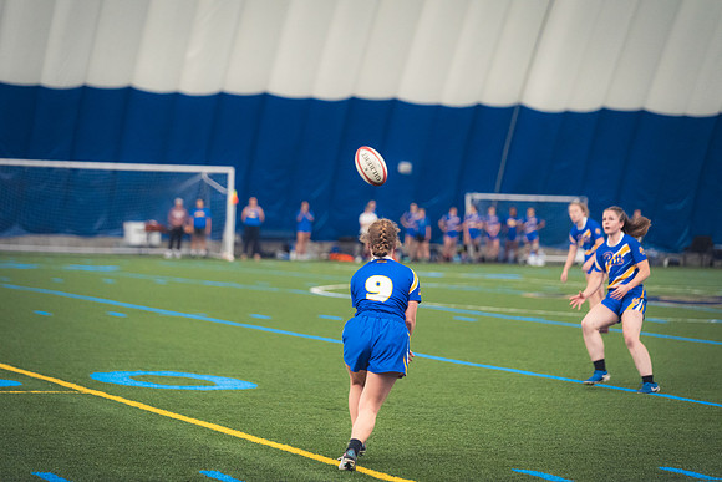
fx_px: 2608
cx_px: 361
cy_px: 241
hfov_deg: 15.8
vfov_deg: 10.6
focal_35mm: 130
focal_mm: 130
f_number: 2.8
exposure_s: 1/320
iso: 4000
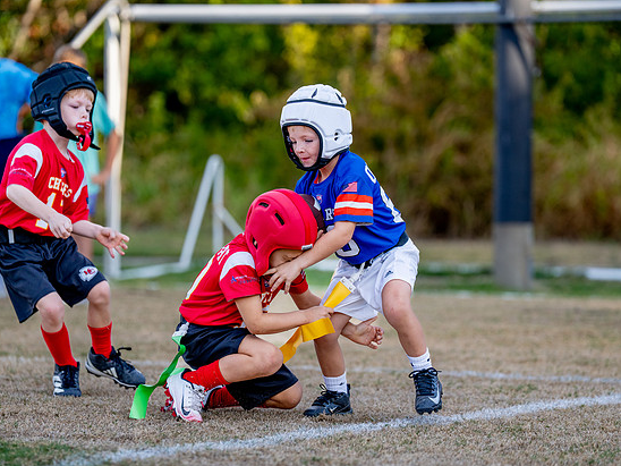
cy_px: 234
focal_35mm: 180
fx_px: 3229
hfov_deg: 11.0
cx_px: 298
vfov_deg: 8.2
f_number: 2.8
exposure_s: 1/1600
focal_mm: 144
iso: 250
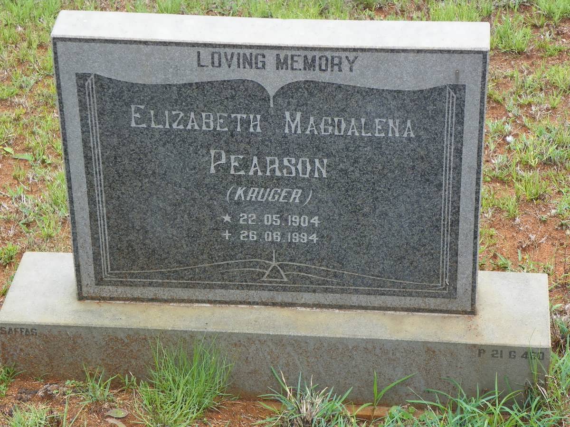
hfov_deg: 17.7
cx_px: 285
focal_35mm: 111
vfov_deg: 13.3
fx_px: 1828
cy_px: 214
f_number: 4
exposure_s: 1/160
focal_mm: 19.7
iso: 64
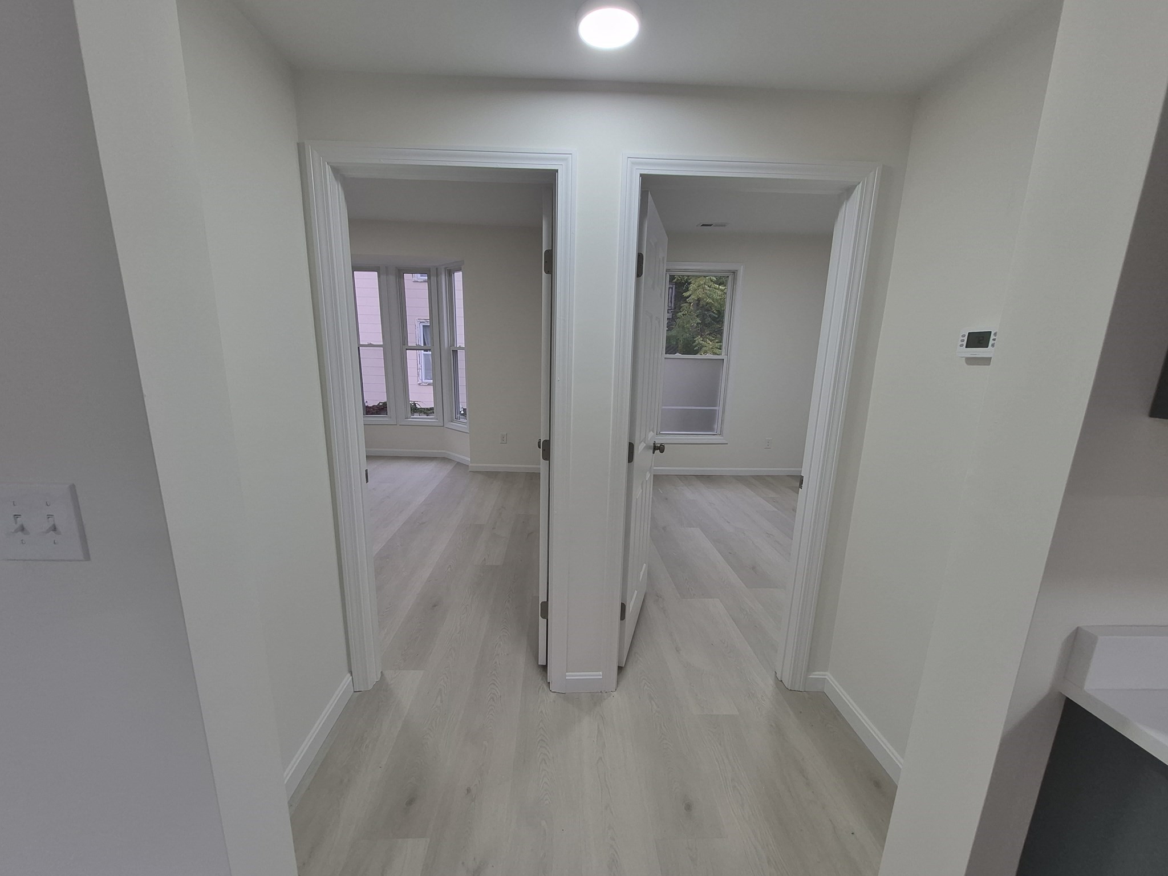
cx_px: 584
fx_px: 439
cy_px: 438
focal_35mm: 13
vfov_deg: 89.9
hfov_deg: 106.2
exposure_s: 1/60
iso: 64
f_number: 2.2
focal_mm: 1.74
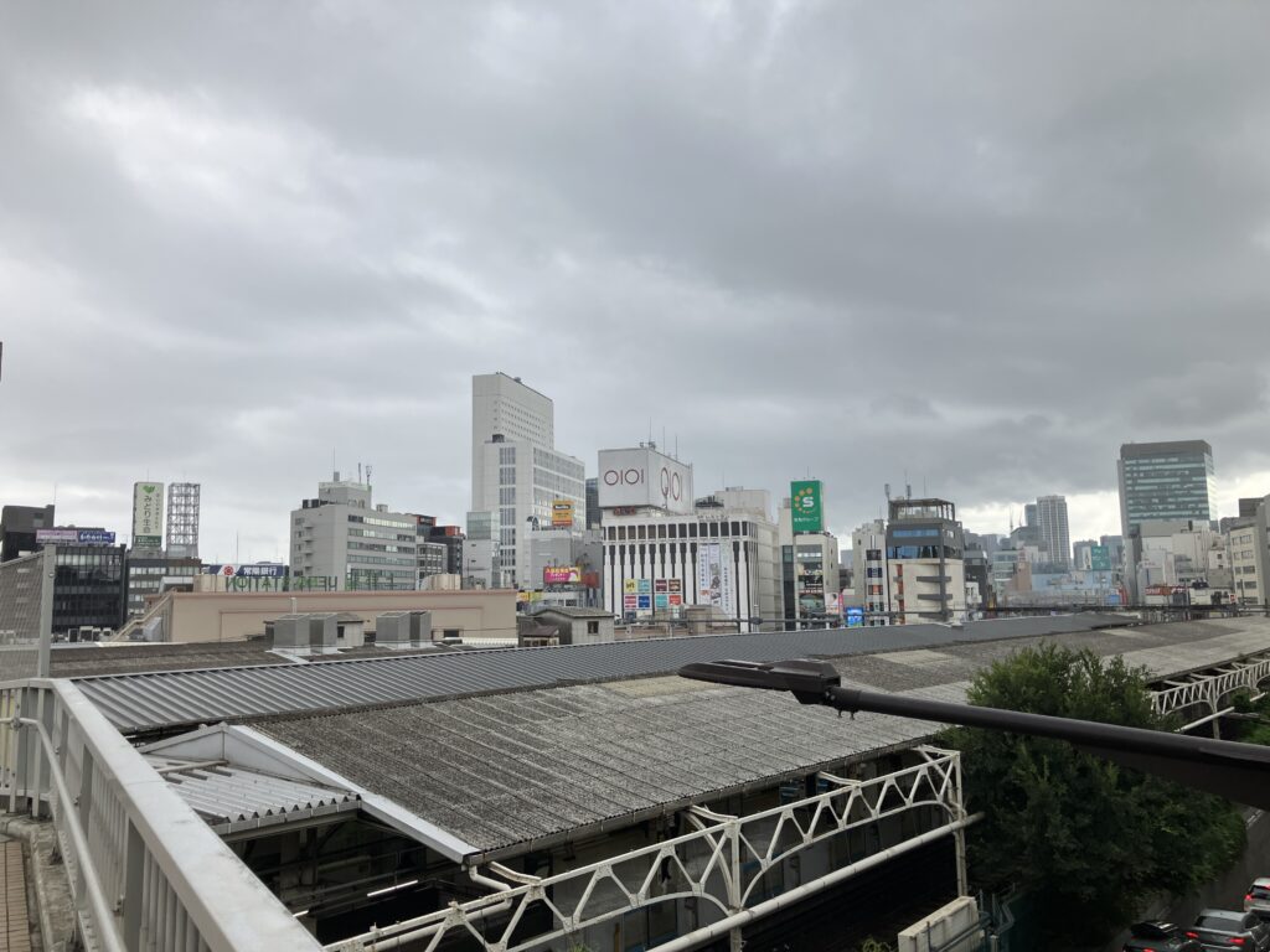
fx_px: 1027
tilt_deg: +7.8
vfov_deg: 49.7
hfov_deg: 63.4
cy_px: 476
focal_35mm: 28
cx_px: 635
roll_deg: +2.0
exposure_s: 1/934
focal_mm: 3.99
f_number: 1.8
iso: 32
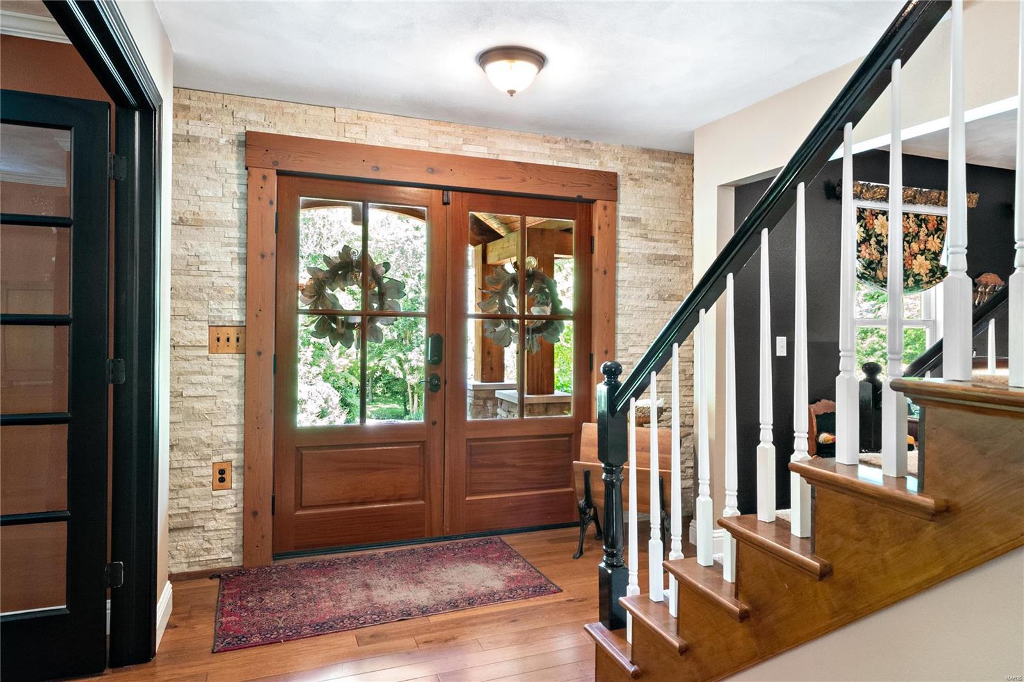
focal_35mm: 22
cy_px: 341
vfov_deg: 57.2
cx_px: 512
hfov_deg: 78.6
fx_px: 626
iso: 400
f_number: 9
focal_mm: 11
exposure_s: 1/13
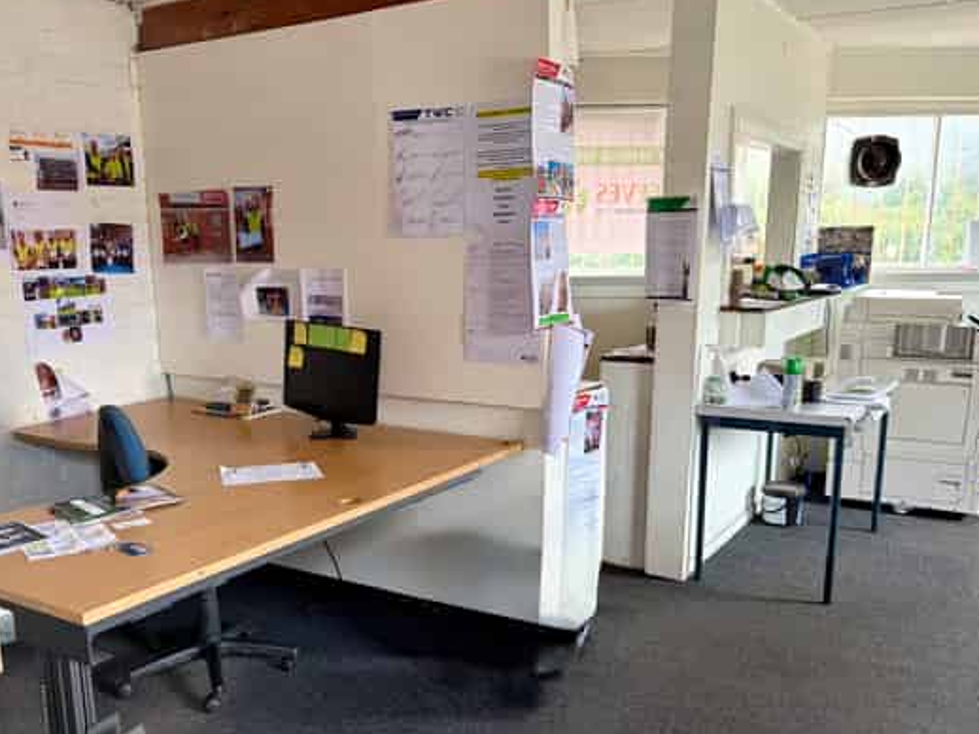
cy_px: 447
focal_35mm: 33
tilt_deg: -12.5
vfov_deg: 42.7
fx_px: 933
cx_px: 404
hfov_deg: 55.1
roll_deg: +0.5
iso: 200
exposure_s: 1/60
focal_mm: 5.96
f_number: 1.6
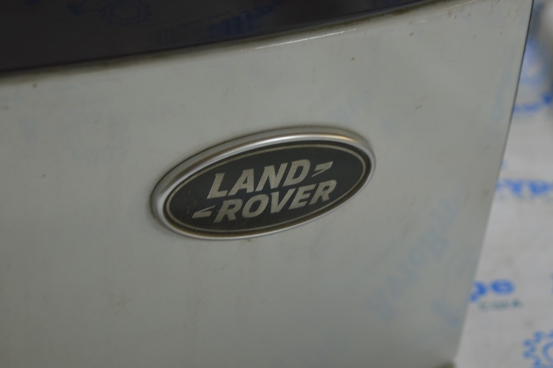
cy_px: 184
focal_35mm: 82
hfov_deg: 24.6
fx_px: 1266
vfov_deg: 16.5
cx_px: 276
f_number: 5.6
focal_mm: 55
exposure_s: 1/20
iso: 400
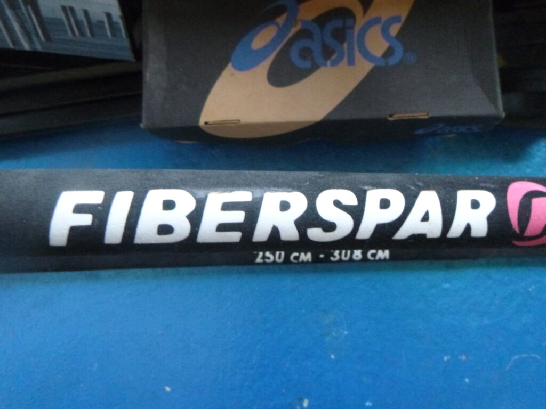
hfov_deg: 69.4
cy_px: 204
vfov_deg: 54.9
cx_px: 273
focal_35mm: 25
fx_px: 394
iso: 800
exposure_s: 1/30
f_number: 3.9
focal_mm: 4.5
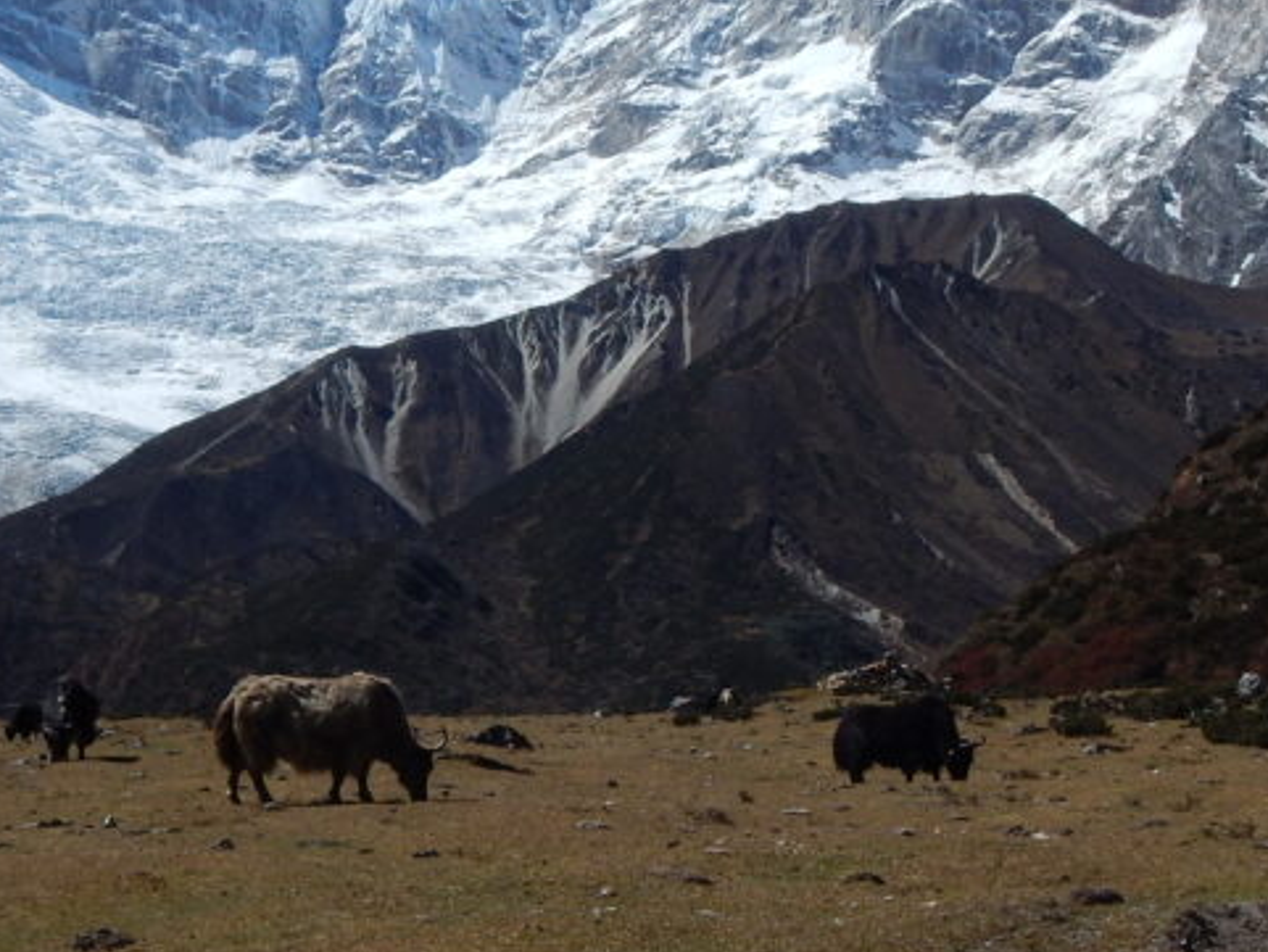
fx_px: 2418
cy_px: 454
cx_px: 733
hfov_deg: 29.3
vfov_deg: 22.3
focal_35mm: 66
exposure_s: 1/800
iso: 125
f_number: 6.5
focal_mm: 5.6
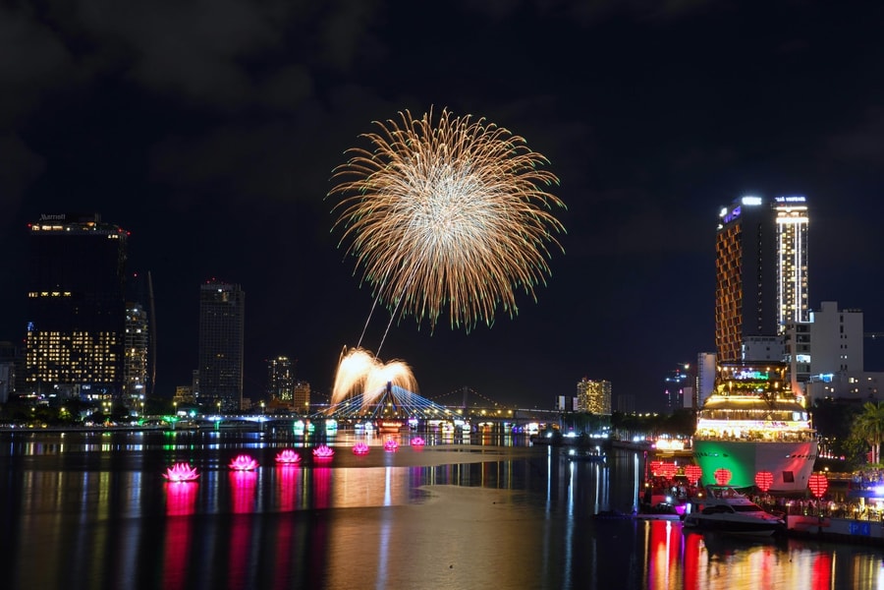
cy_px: 295
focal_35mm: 70
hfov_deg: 28.8
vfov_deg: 19.5
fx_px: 1719
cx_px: 442
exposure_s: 13
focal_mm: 70
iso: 200
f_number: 16
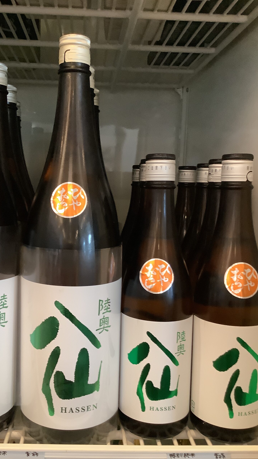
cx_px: 100
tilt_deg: -7.8
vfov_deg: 58.0
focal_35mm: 34
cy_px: 230
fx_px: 414
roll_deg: +0.4
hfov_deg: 34.5
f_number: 2.4
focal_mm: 3.3
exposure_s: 1/33
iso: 320
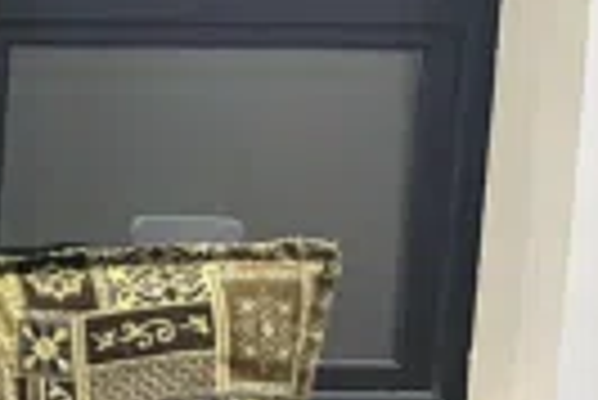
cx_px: -629
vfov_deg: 11.1
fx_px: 1995
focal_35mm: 120
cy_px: 544
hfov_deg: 14.1
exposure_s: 1/60
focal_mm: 6.86
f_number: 1.78
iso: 320
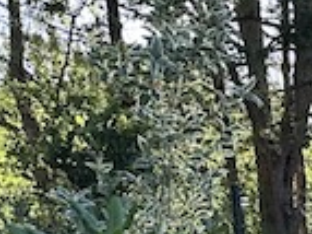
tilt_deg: -11.6
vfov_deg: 10.4
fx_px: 1207
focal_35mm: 134
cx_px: 825
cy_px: 422
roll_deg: -0.5
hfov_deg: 11.3
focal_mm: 6.86
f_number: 1.78
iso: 80
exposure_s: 1/810
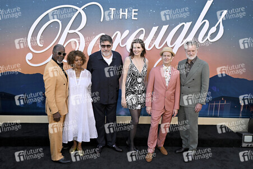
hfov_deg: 54.5
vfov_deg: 37.8
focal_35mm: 35
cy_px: 84
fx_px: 246
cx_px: 126
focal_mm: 35
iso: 800
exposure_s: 1/320
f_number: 7.1
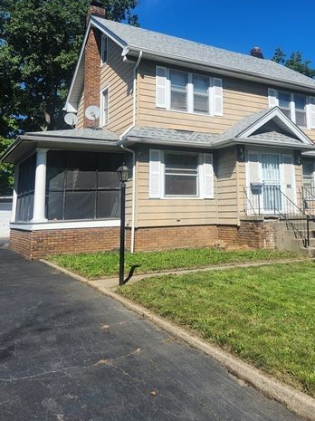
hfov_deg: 42.3
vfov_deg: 54.5
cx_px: 212
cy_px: 148
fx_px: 401
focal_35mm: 33
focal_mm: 5.4
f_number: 1.8
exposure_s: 1/1794
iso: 20
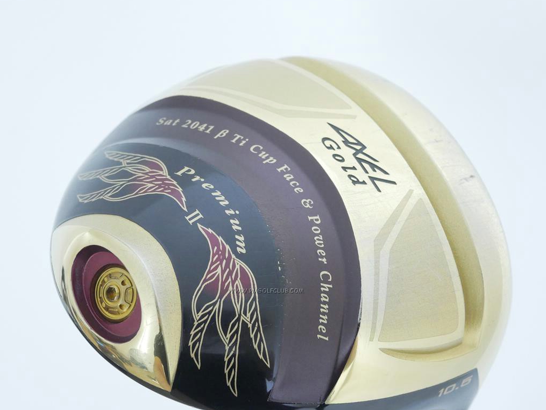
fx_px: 994
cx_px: 266
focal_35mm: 63
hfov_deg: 30.7
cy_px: 242
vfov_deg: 23.3
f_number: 4.5
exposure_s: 1/40
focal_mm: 25
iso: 1600
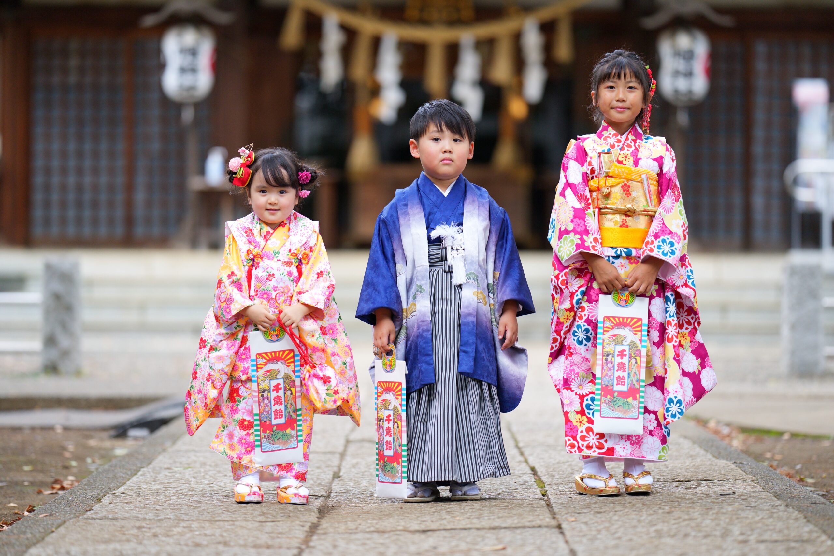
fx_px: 3127
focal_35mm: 135
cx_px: 417
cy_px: 278
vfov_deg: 10.2
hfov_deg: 15.2
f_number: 1.8
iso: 400
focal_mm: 135
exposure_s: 1/2500
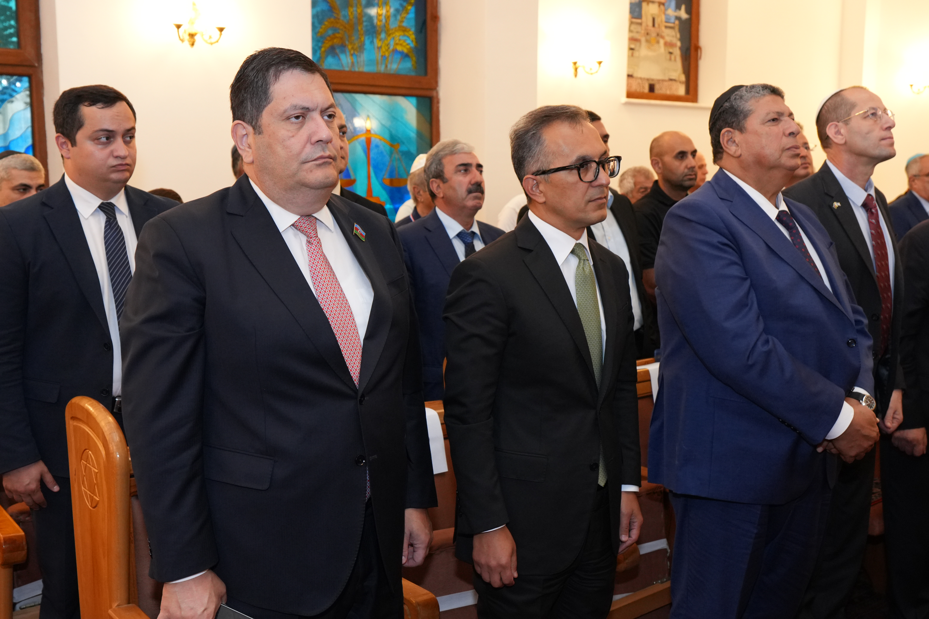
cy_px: 310
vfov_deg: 34.2
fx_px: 1006
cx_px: 464
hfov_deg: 49.6
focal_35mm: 39
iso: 2000
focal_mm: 26
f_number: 4
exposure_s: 1/160
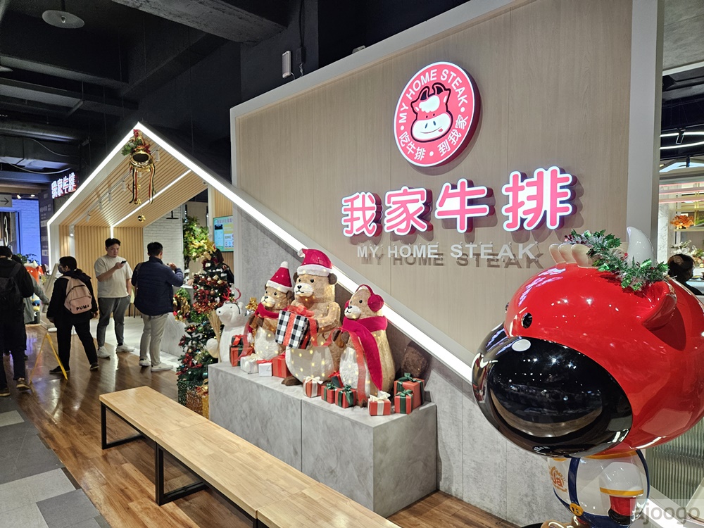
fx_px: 468
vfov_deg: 58.9
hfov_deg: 73.9
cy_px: 264
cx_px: 352
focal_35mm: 23
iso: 250
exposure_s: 1/120
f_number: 1.8
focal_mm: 5.4
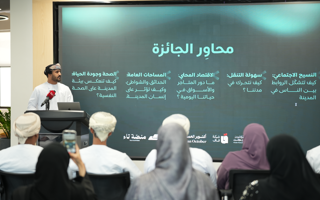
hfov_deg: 28.6
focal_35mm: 72
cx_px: 159
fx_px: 628
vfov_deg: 18.1
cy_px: 105
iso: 400
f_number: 2.8
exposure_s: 1/50
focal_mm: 70
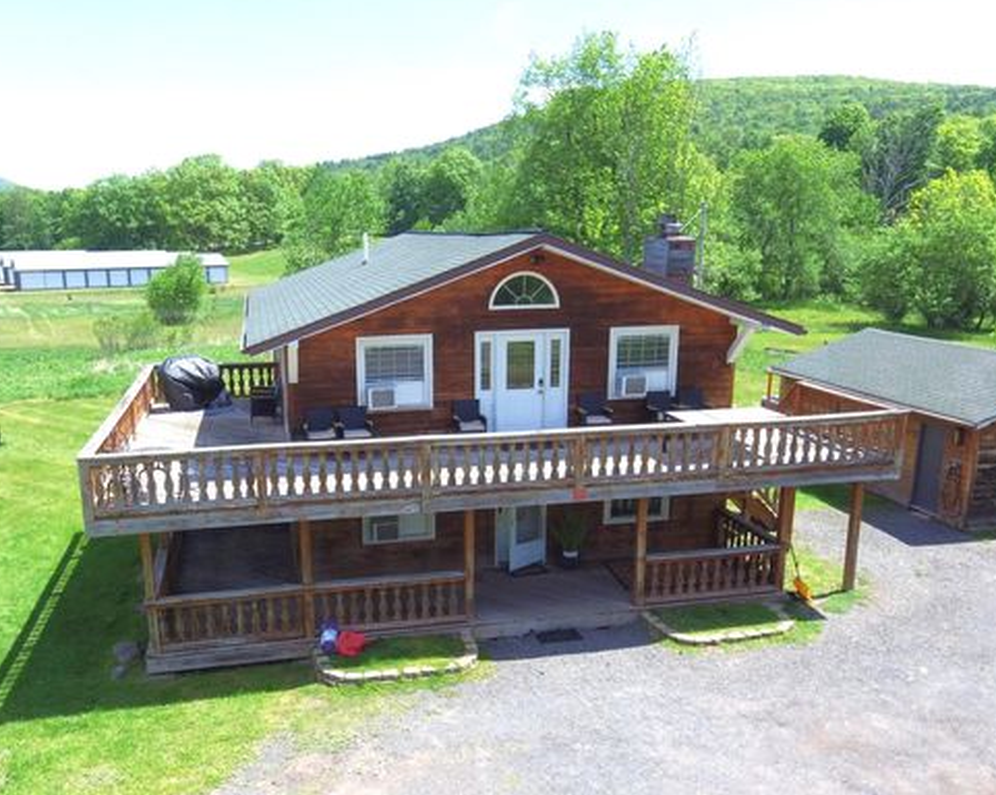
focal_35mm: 26
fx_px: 766
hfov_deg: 65.8
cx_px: 431
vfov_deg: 54.6
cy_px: 466
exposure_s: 1/547
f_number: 2.8
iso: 100
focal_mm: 3.61
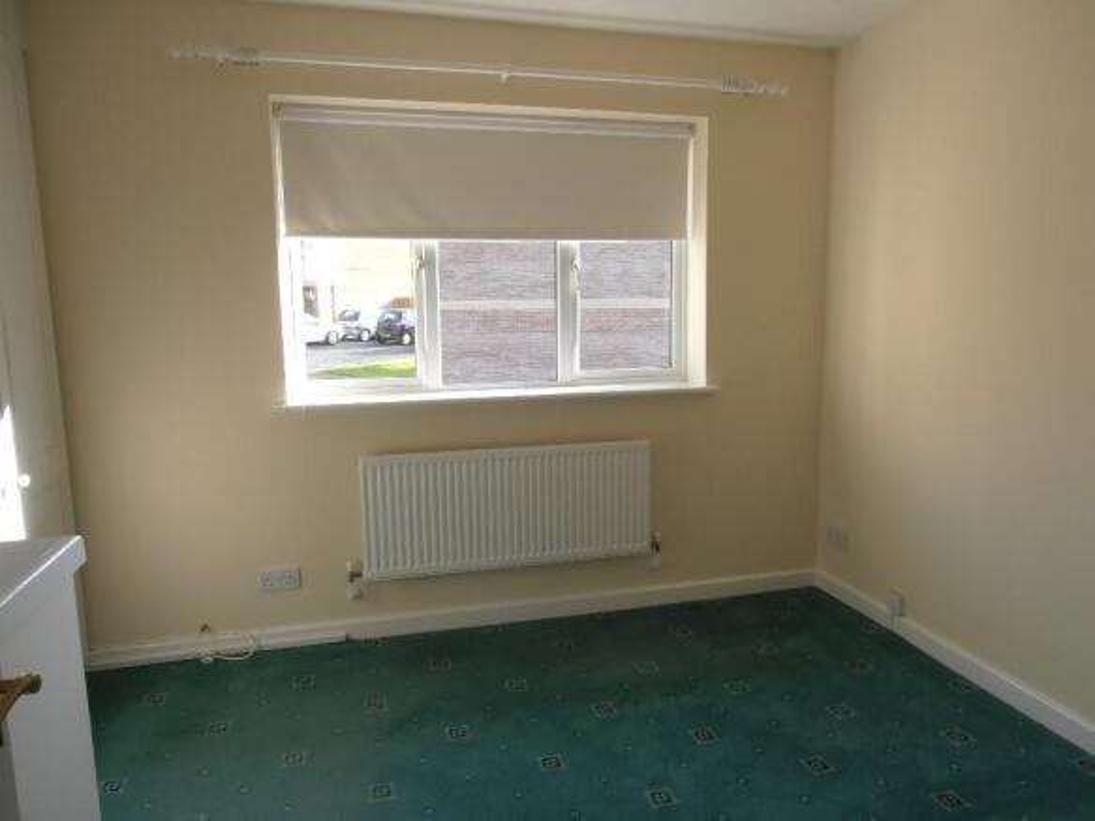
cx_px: 548
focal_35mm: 24
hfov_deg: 71.6
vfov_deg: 56.8
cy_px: 410
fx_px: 759
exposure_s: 1/100
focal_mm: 4.2
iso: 80
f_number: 3
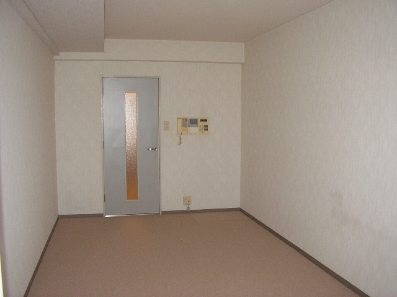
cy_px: 148
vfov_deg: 37.7
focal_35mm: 38
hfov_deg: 49.0
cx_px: 198
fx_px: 436
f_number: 2.9
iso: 152
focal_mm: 5.8
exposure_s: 1/30
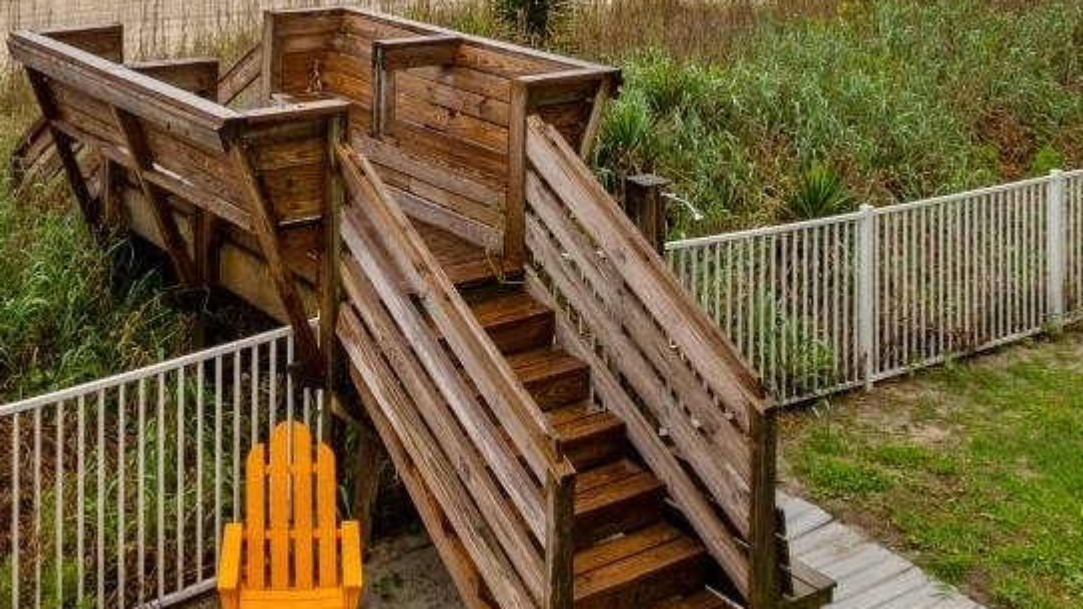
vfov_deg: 22.3
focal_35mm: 47
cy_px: -224
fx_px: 1350
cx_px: 326
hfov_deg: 42.9
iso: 100
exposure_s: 1/320
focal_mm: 10
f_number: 9
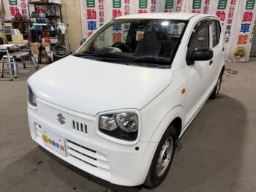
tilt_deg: -21.1
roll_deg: +0.0
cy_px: 96
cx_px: 128
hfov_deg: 67.3
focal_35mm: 26
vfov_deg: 53.1
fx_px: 192
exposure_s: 1/100
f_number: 1.6
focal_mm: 5.96
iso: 80
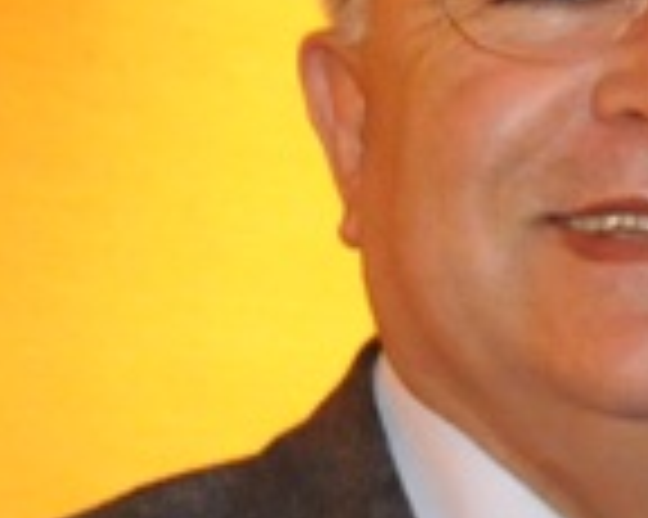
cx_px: 999
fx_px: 3833
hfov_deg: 9.4
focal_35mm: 200
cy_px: 860
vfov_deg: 7.5
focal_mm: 20
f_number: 7.1
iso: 3200
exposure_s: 1/60
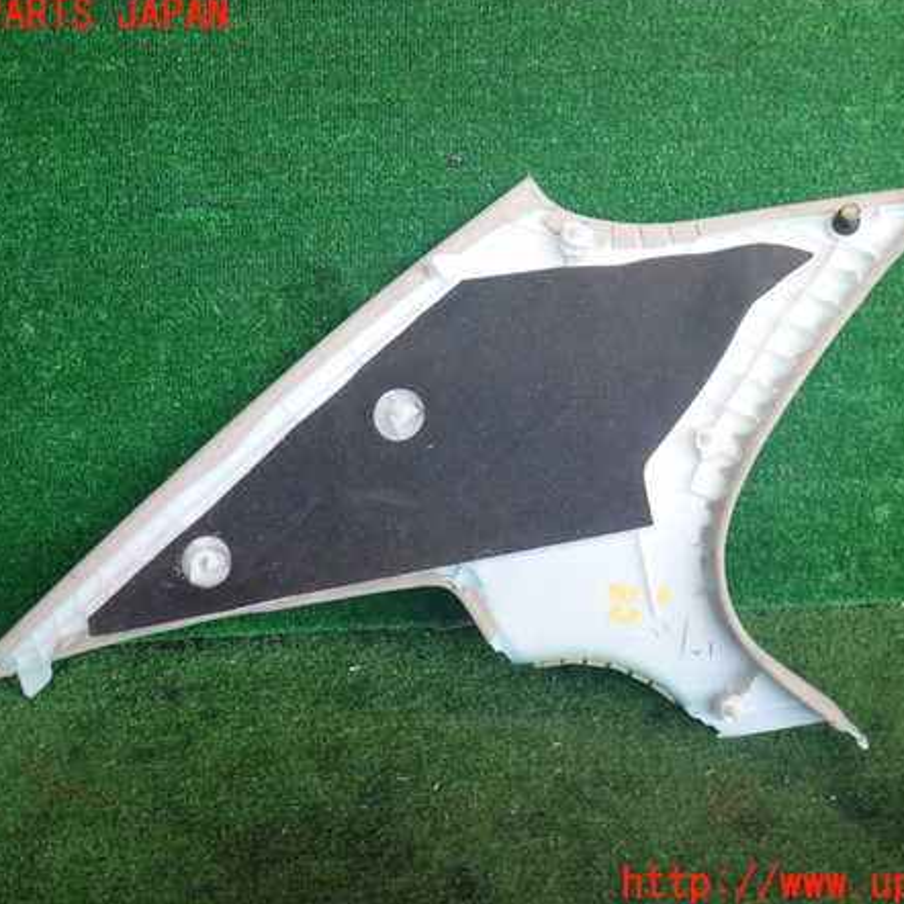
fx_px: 1064
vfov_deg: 46.0
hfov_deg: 46.0
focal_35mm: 36
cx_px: 470
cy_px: 450
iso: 200
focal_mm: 5.4
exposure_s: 1/100
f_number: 2.3
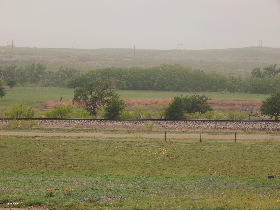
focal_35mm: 104
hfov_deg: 18.9
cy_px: 105
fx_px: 841
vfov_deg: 14.2
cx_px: 140
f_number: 4.5
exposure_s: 1/80
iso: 125
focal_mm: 18.7
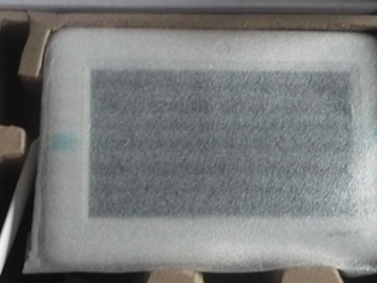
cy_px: 143
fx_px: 719
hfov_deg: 29.4
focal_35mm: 66
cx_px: 192
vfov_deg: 22.3
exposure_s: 1/30
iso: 400
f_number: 2.8
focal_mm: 5.8
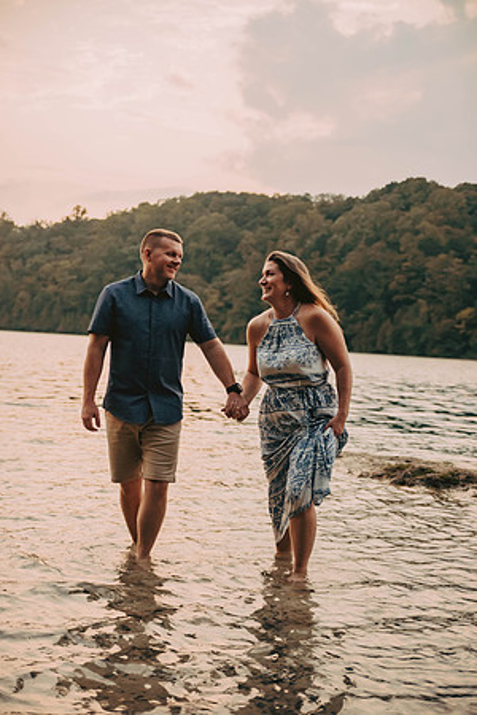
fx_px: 1093
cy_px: 358
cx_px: 238
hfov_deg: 24.6
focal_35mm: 55
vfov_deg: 36.2
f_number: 2.8
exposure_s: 1/2500
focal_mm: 55
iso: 2000
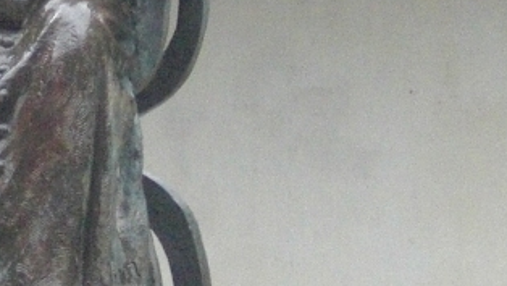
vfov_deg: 3.0
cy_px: -95
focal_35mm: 405
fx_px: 5447
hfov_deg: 5.3
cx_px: -53
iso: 800
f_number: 5.9
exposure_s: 1/100
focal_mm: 18.9
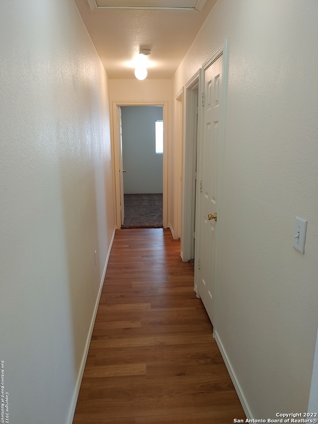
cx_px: 159
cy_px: 212
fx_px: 318
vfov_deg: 67.3
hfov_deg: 53.1
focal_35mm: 26
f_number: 1.8
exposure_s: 1/60
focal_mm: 4.36
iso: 150
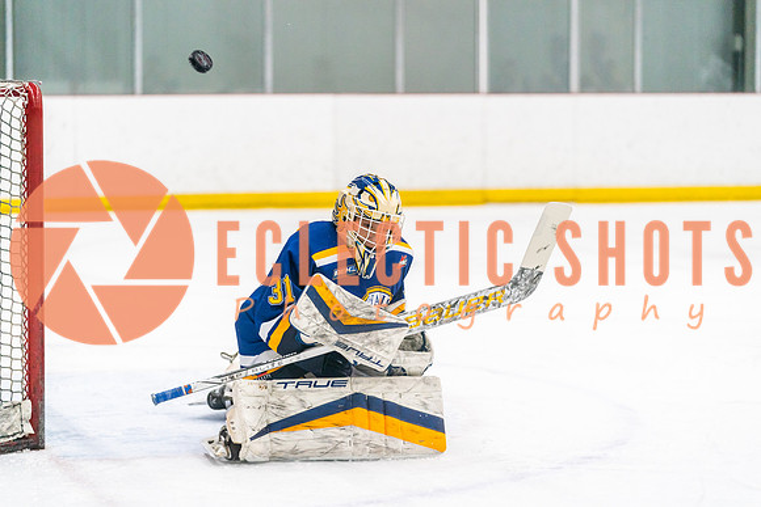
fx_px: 2579
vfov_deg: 11.2
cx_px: 380
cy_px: 254
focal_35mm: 122
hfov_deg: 16.8
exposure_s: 1/1250
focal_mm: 122
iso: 3200
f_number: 2.8
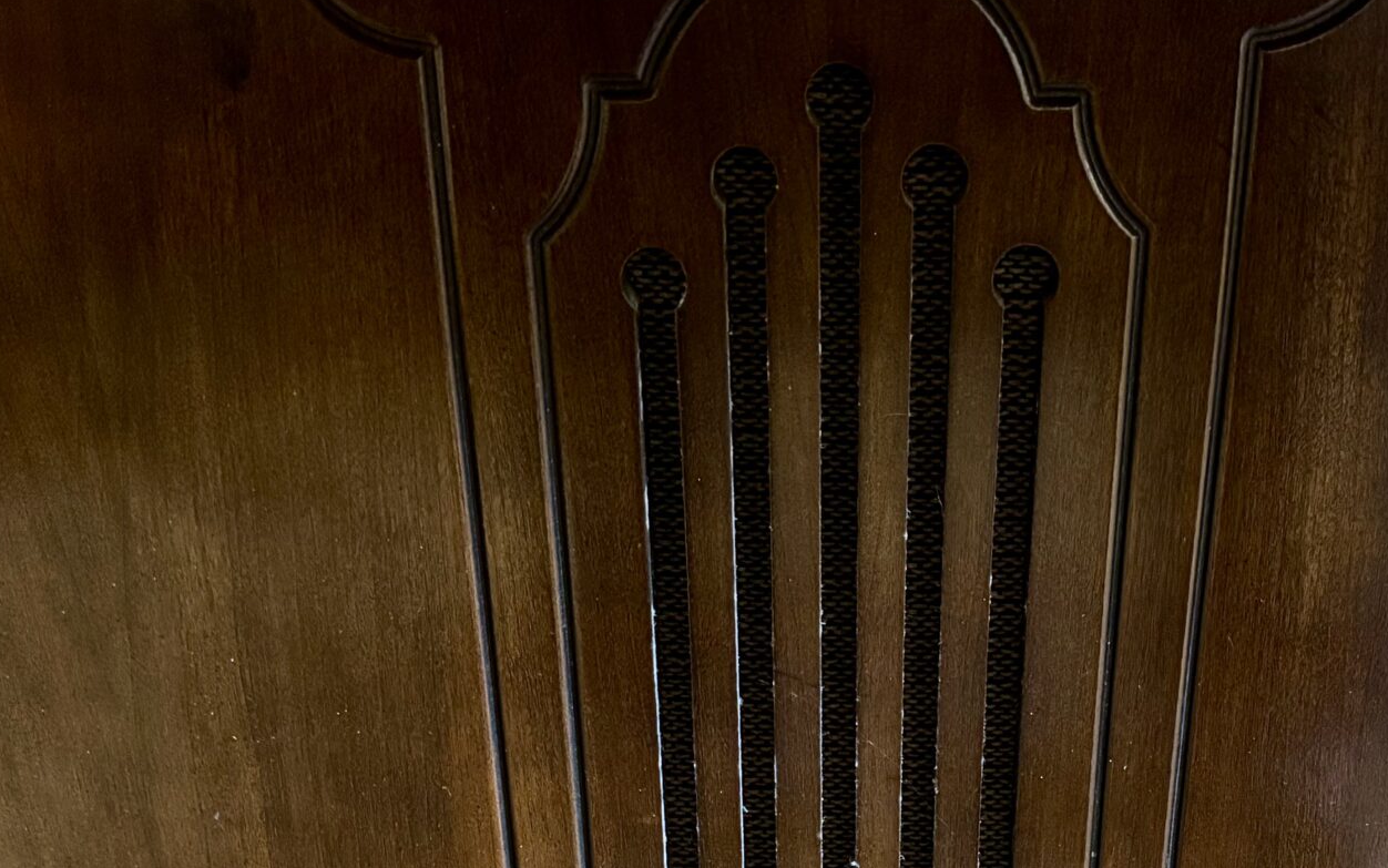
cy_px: 960
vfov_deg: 23.3
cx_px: 789
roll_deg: +0.5
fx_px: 1967
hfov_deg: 38.8
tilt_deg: -28.9
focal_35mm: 52
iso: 1000
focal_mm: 6.76
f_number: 1.78
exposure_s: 1/25
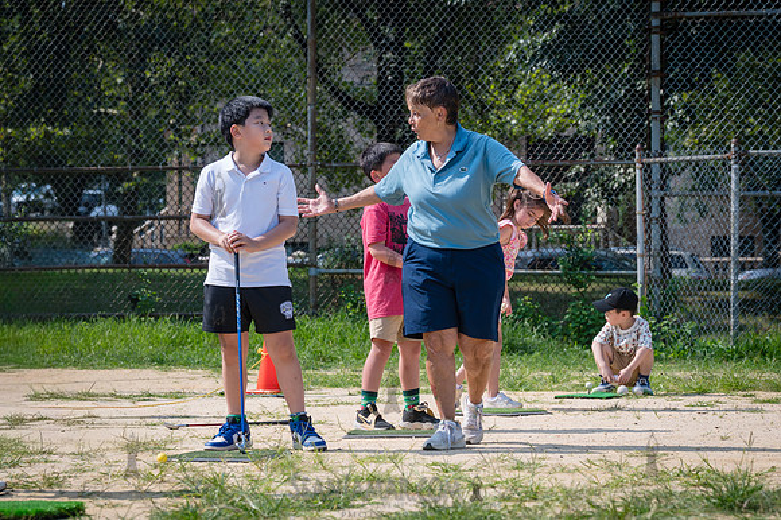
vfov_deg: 10.9
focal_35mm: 125
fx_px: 2718
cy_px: 353
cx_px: 487
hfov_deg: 16.3
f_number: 5
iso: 160
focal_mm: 92
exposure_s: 1/800
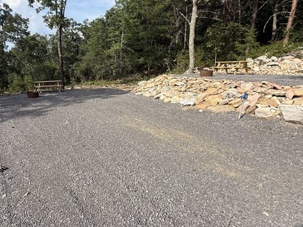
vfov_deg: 61.0
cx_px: 114
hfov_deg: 75.1
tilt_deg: -17.9
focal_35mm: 22
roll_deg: -3.2
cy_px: 120
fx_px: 193
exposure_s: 1/1167
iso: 50
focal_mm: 2.22
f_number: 2.2
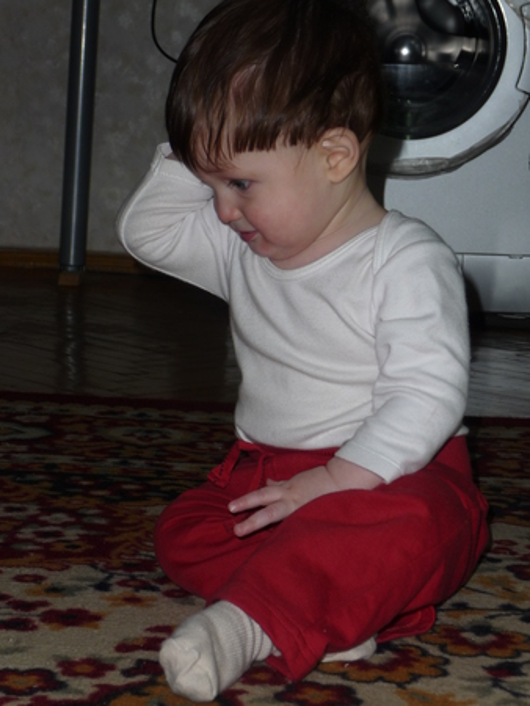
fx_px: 1815
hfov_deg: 16.6
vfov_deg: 22.0
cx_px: 265
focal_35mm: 89
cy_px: 353
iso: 100
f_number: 4.7
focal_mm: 15.2
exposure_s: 1/40
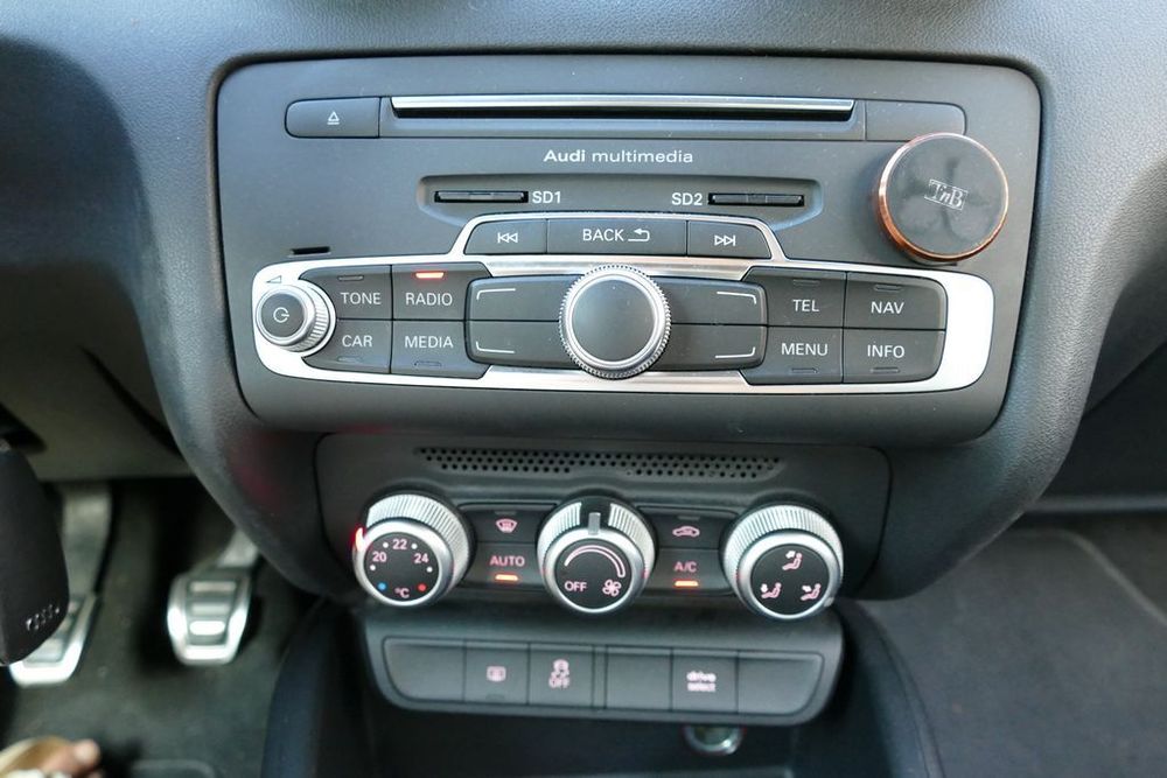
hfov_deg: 61.9
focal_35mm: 30
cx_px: 584
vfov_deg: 43.6
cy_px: 389
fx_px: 973
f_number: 3
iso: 1600
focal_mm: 10.85
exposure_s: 1/80
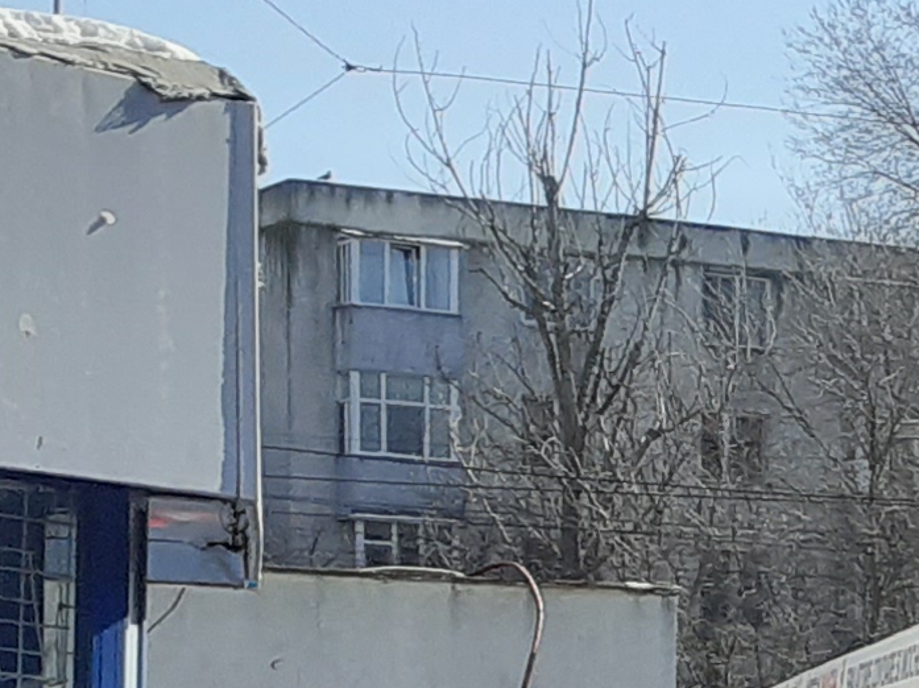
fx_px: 4246
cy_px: 1078
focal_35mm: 160
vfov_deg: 9.0
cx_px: 2641
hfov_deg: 9.8
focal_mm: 3.6
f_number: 1.9
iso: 40
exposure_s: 1/1028
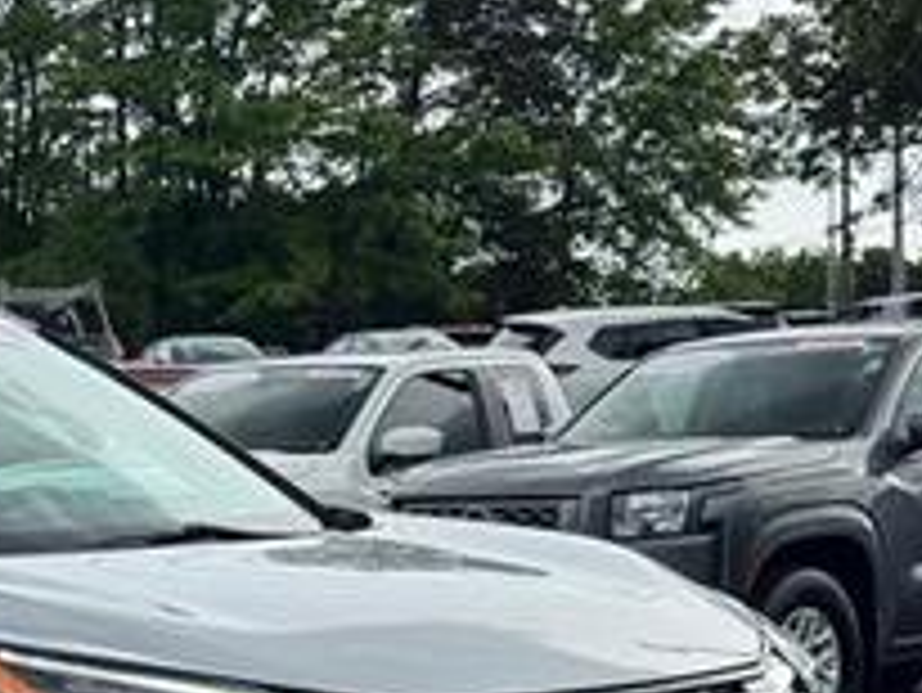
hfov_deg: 16.2
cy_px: 666
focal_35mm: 118
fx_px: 3145
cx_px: -90
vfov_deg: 12.4
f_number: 1.78
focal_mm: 6.76
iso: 64
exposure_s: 1/2110
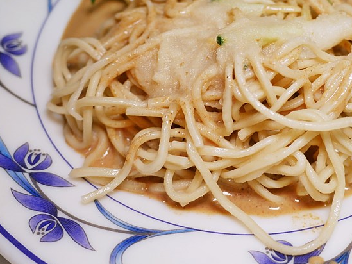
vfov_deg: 28.2
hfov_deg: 37.1
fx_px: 519
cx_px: 234
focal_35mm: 51
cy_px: 68
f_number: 2.5
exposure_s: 1/100
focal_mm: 14
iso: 200
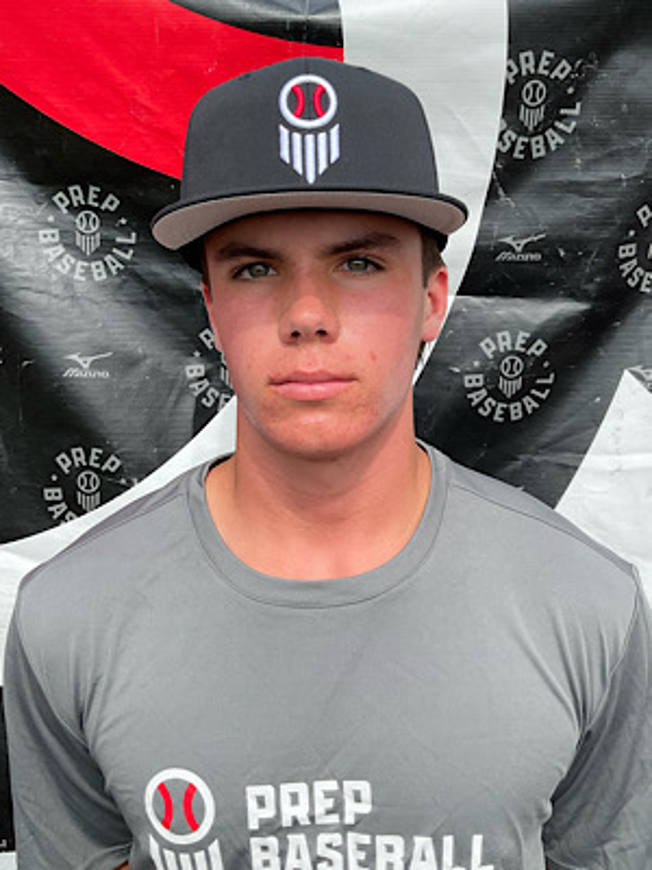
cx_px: 326
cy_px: 435
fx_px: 728
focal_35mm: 29
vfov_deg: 61.7
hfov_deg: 48.2
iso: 16
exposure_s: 1/1055
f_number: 1.8
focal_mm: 3
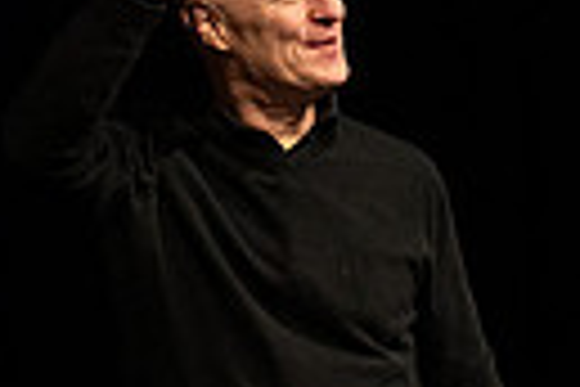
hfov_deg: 4.5
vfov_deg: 3.0
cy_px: 353
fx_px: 7330
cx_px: 773
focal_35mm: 455
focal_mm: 101
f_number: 2.8
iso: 1600
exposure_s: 1/320
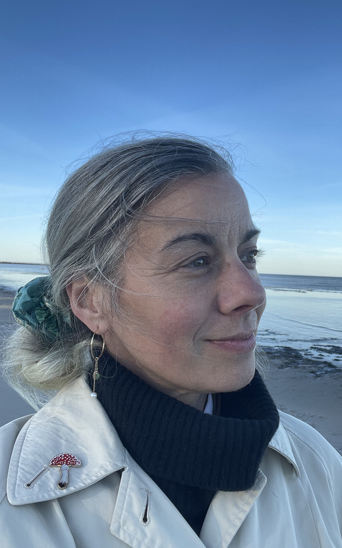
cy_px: 274
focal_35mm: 32
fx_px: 477
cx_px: 202
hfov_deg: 39.3
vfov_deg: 59.7
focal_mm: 2.71
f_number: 2.2
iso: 25
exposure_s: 1/124
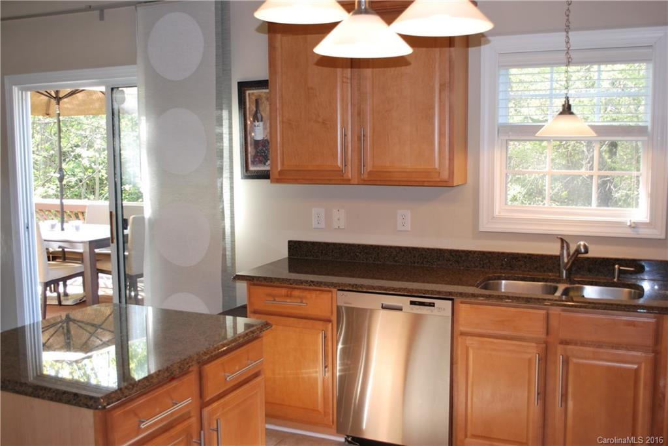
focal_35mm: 36
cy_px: 223
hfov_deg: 53.1
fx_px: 668
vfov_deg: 36.9
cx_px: 334
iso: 200
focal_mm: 24
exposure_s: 1/20
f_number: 4.2
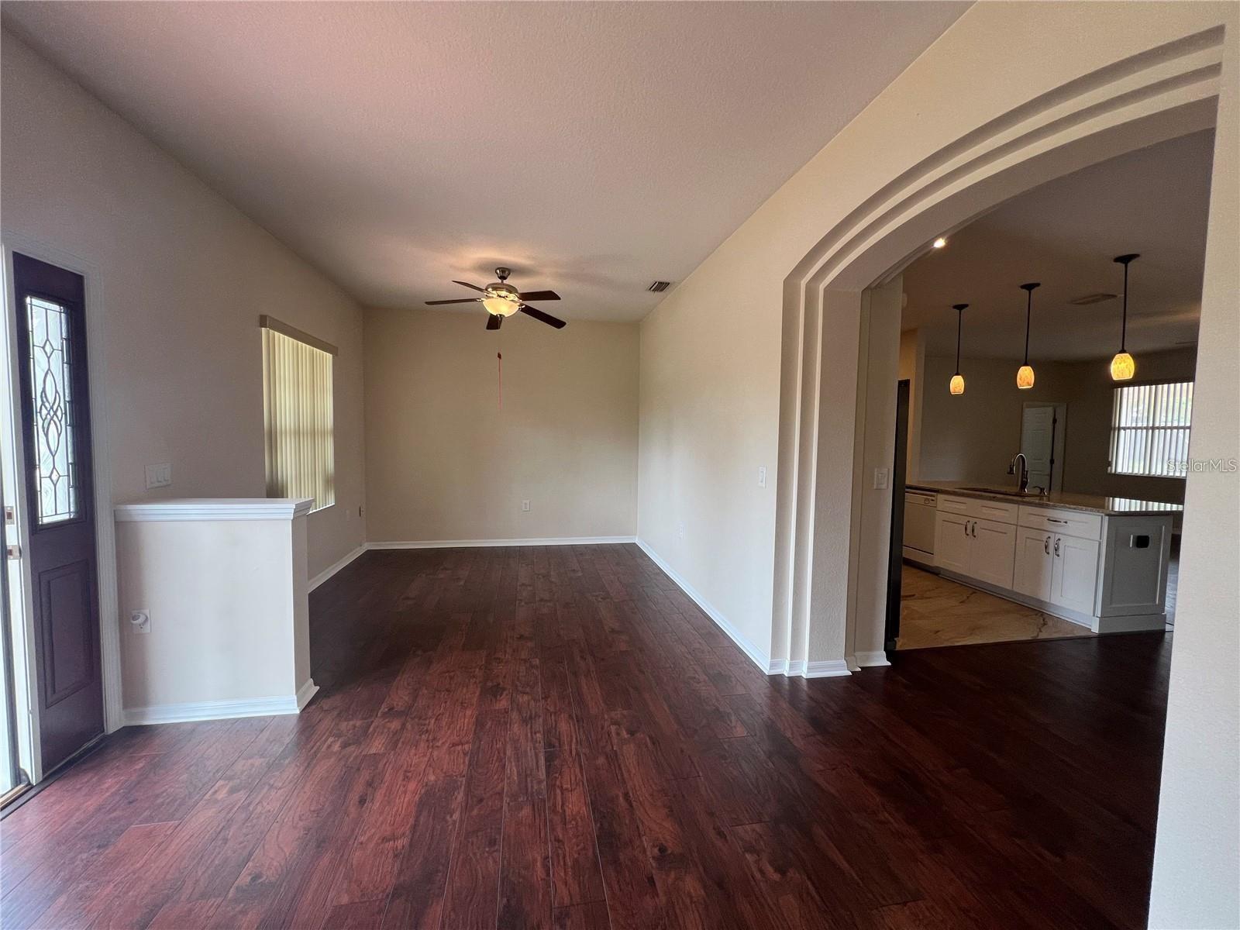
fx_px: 466
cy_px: 465
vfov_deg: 89.9
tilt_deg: -3.8
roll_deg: -0.9
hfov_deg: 106.2
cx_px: 620
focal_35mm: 13
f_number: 1.8
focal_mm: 1.57
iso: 100
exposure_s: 1/120
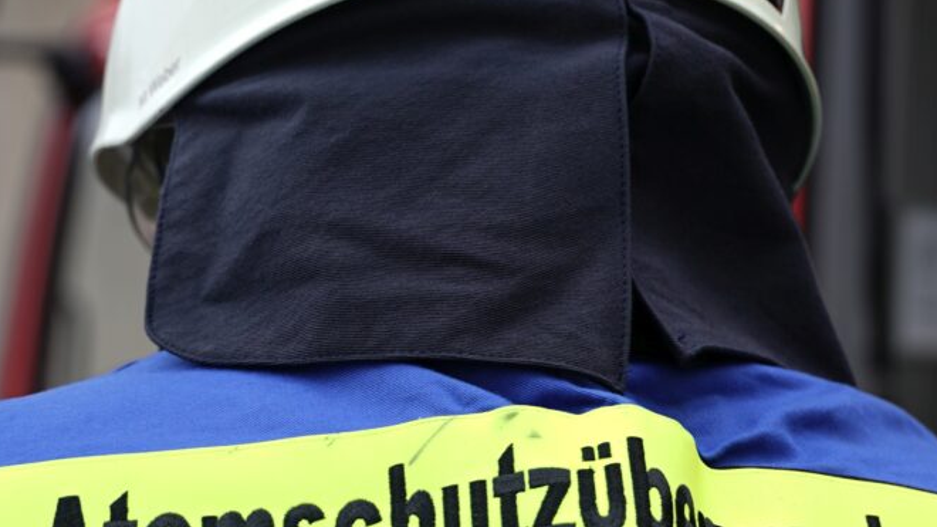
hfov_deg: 14.5
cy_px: 415
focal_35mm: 144
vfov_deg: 8.4
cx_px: 1043
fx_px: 3586
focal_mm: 42.1
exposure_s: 1/60
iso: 50
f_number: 2.8
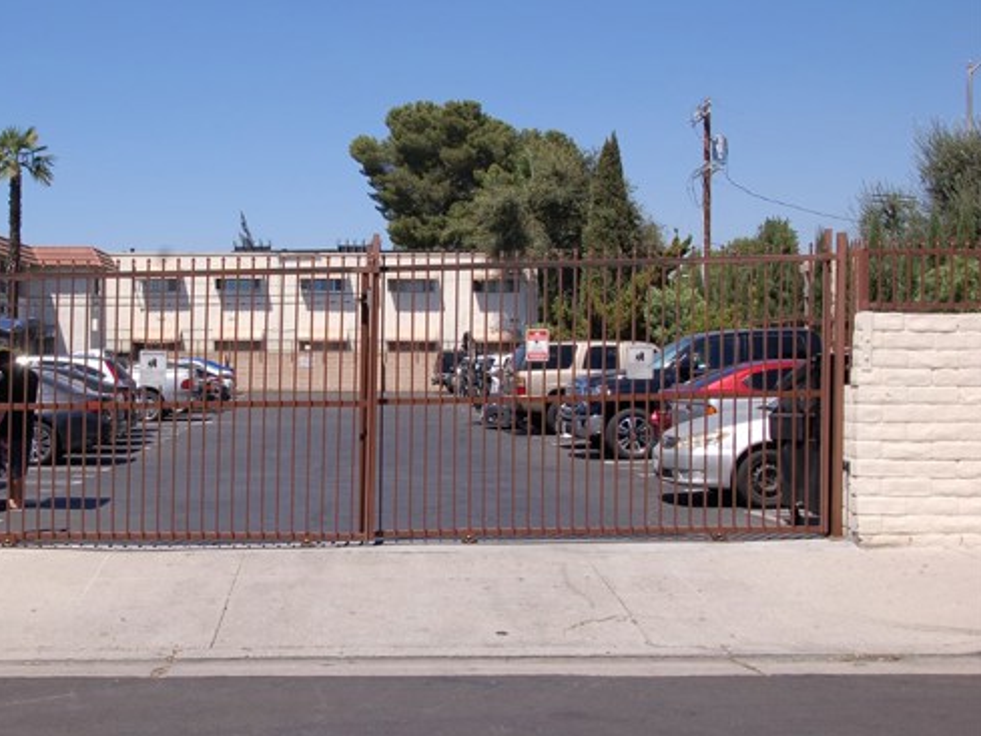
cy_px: 362
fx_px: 1389
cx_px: 343
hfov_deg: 38.5
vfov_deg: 29.7
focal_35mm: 49
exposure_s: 1/400
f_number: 10
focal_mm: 26
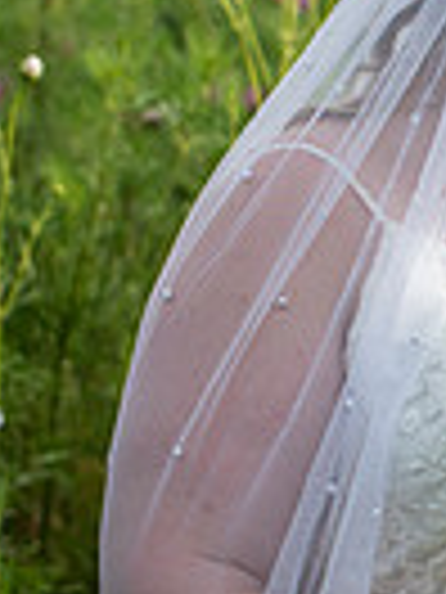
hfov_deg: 4.0
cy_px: 227
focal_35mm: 364
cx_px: 1063
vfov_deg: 5.4
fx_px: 6253
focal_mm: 86
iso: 125
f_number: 2.8
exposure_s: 1/1250
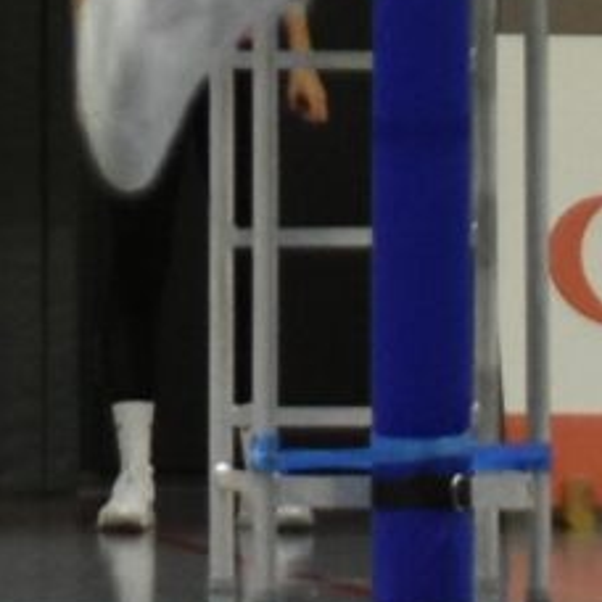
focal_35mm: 486
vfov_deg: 3.5
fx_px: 9562
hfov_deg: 3.6
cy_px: -1584
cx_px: -240
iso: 1400
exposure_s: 1/640
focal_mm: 34
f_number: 2.8
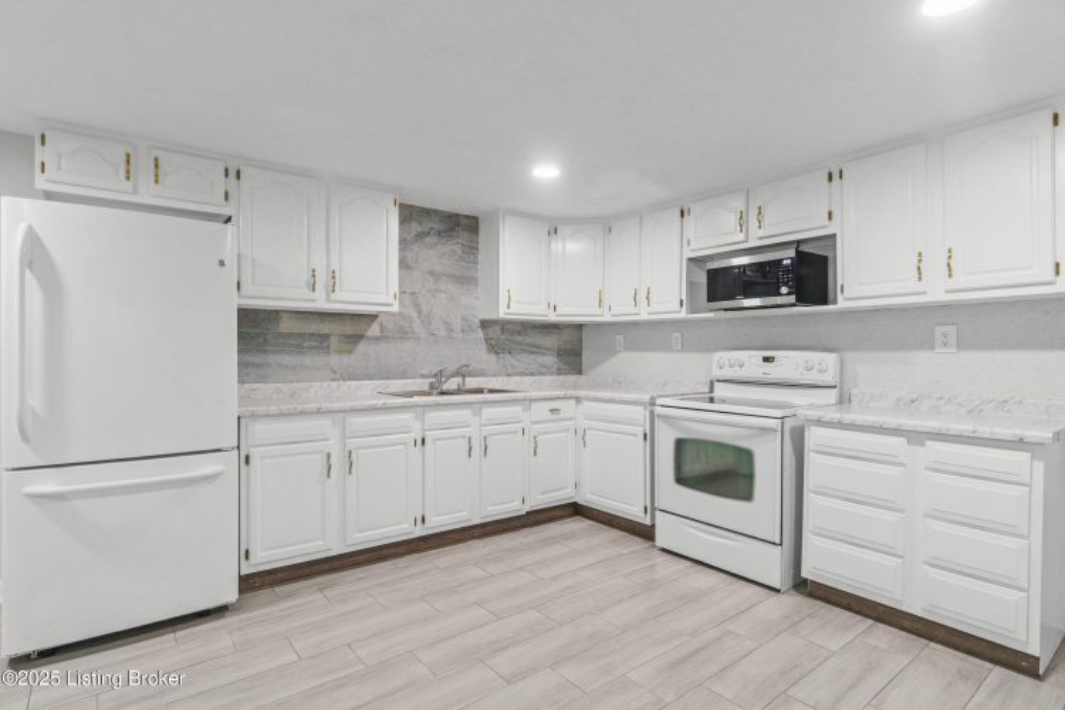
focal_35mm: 18
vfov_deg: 67.4
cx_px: 532
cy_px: 355
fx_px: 532
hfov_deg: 90.0
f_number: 7.1
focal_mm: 12
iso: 400
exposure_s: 1/3
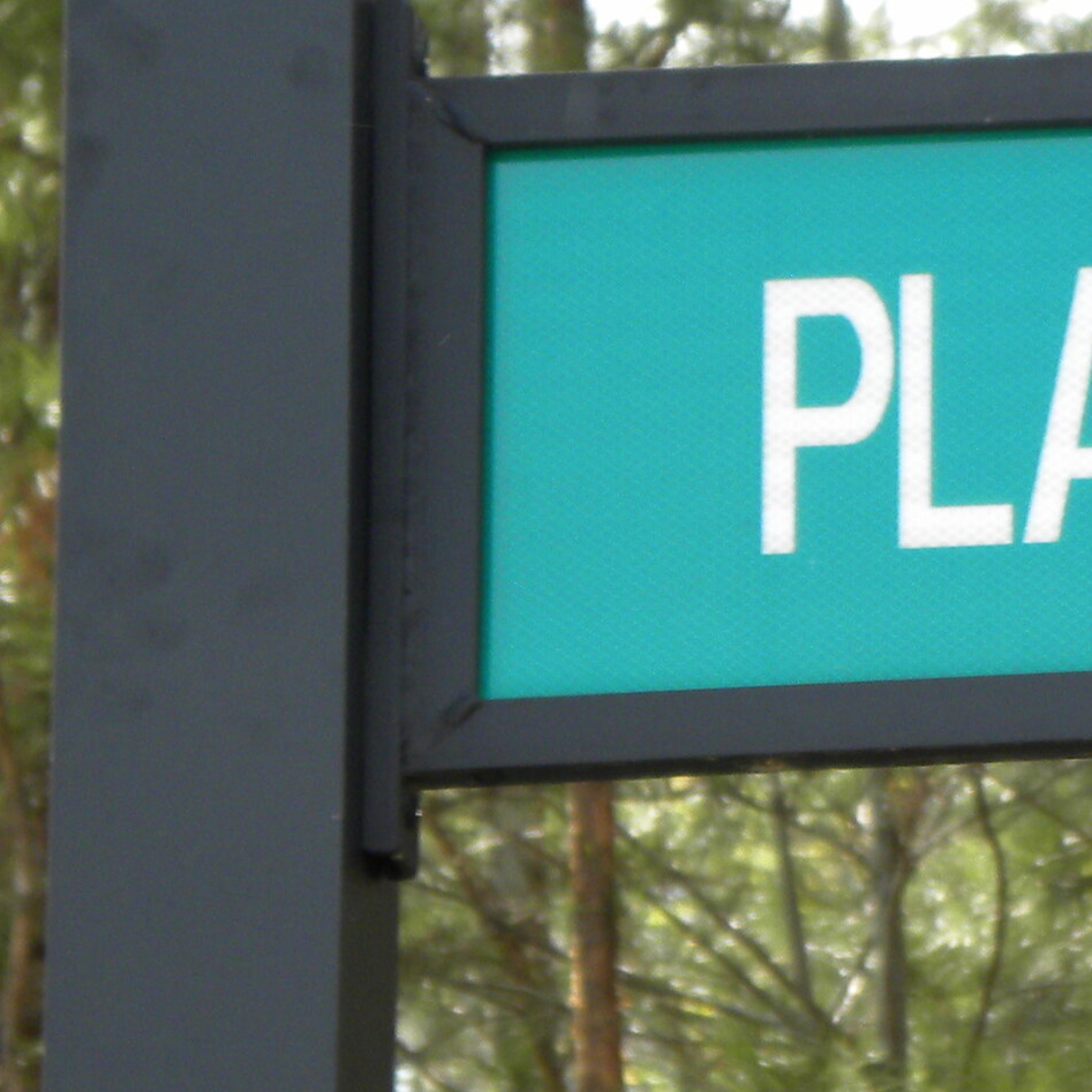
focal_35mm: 413
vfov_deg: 4.2
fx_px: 14740
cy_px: 558
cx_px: 1429
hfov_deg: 4.2
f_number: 4.5
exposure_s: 1/80.3
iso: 87
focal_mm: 25.7
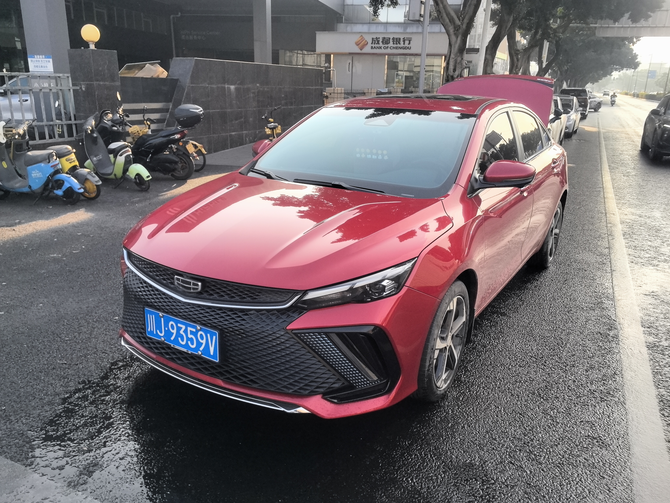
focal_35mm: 27
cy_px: 252
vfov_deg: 51.4
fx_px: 523
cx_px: 335
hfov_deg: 65.3
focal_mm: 5.75
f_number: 2
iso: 50
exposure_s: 1/951
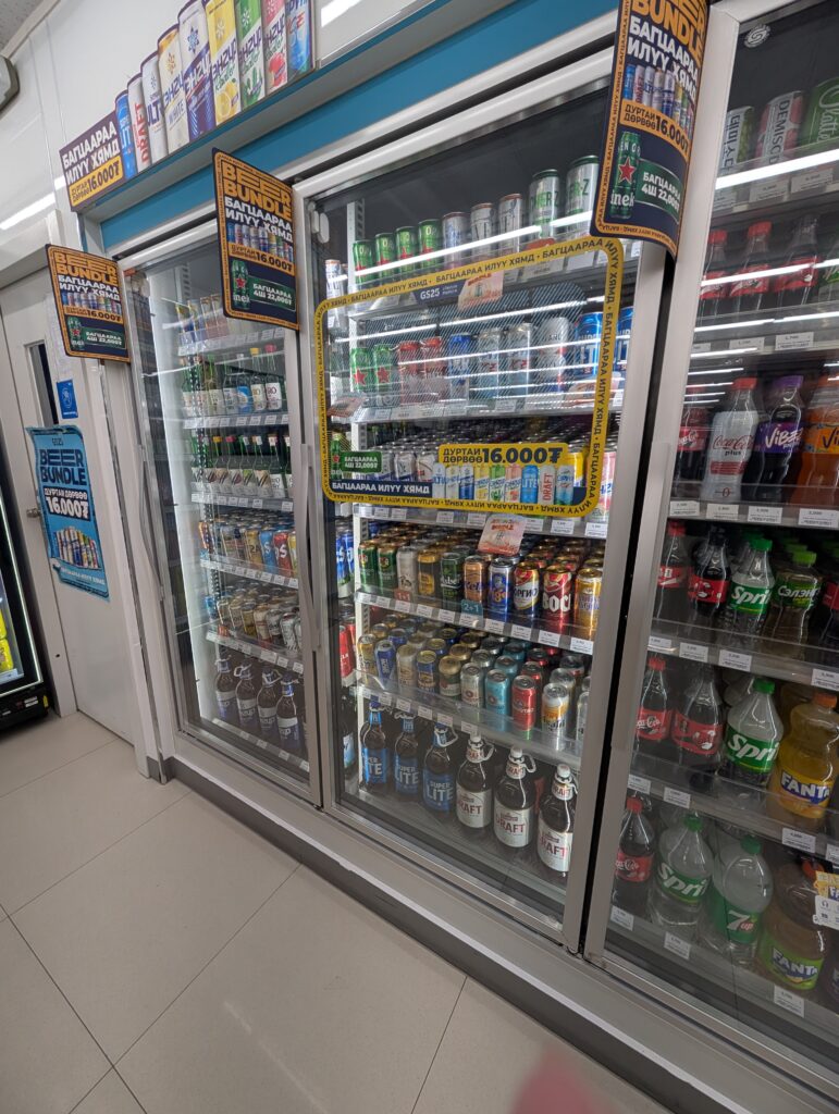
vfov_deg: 110.5
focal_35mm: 12
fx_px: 387
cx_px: 420
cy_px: 557
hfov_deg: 94.6
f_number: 1.7
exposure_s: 1/138
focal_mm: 2.02
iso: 47
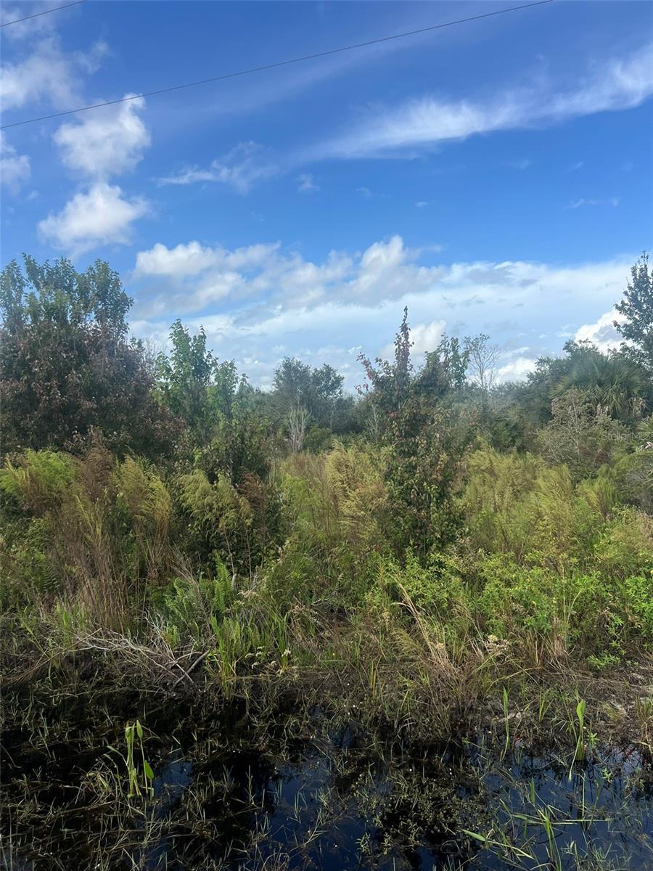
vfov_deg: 67.3
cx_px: 326
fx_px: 654
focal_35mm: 26
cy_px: 436
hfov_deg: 53.1
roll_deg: +0.3
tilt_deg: -0.1
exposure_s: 1/3257
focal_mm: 5.7
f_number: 1.5
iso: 50
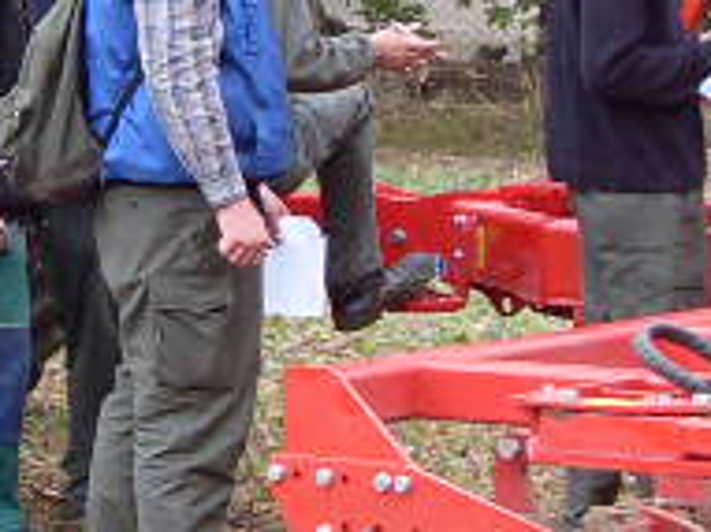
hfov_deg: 10.5
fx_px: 3859
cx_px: 495
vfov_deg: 7.9
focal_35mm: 188
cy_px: 30
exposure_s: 1/125
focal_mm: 6.3
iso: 80
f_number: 2.8
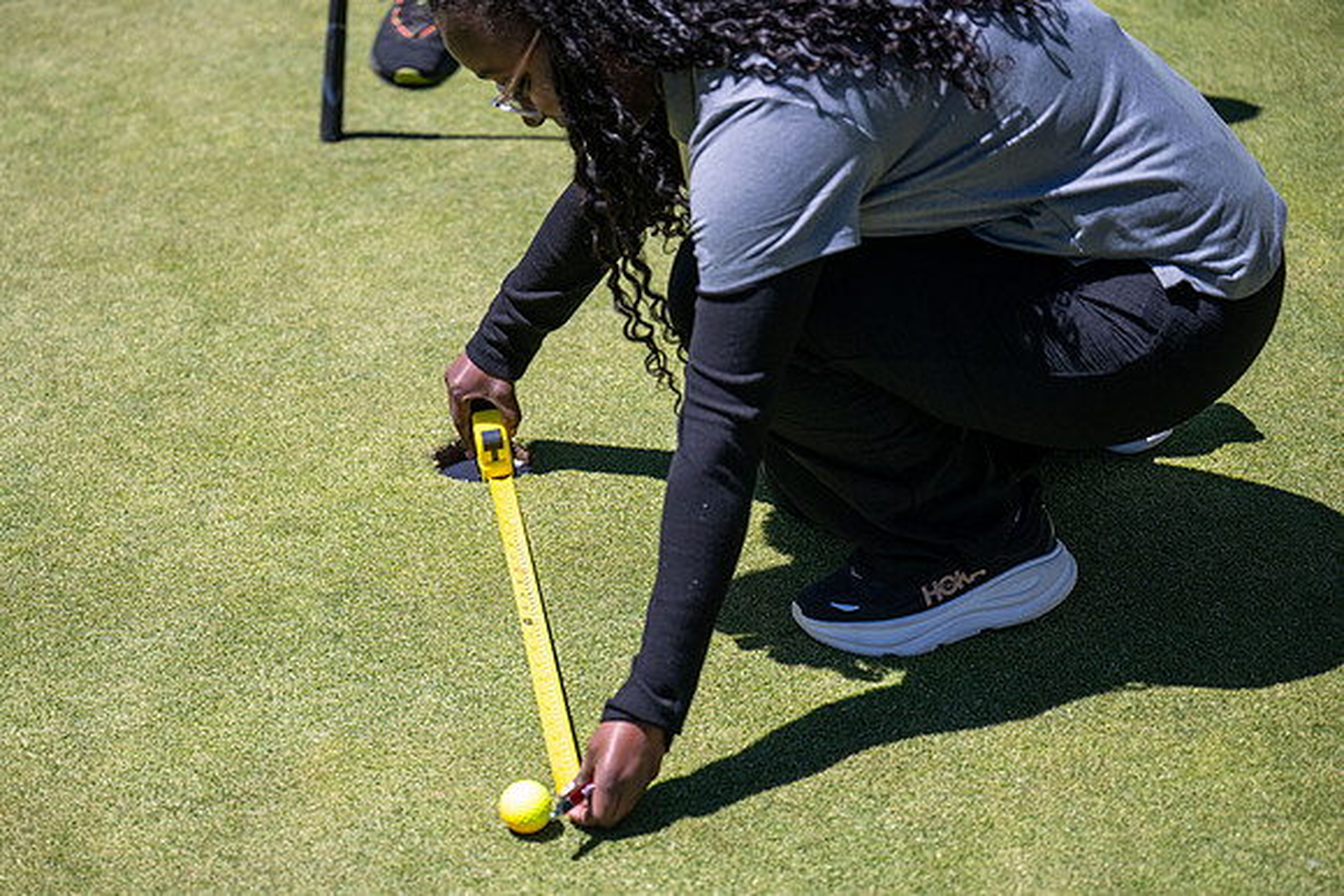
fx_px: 3052
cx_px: 559
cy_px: 523
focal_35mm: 82
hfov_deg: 24.8
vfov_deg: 16.7
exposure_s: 1/3200
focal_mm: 70
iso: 250
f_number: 2.8
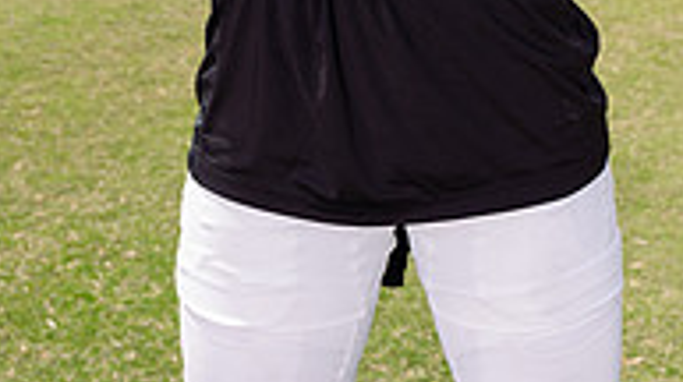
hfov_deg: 18.6
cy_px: -407
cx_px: 347
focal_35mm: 115
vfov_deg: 9.7
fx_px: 2080
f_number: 6.3
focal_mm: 47
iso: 50
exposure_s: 1/250
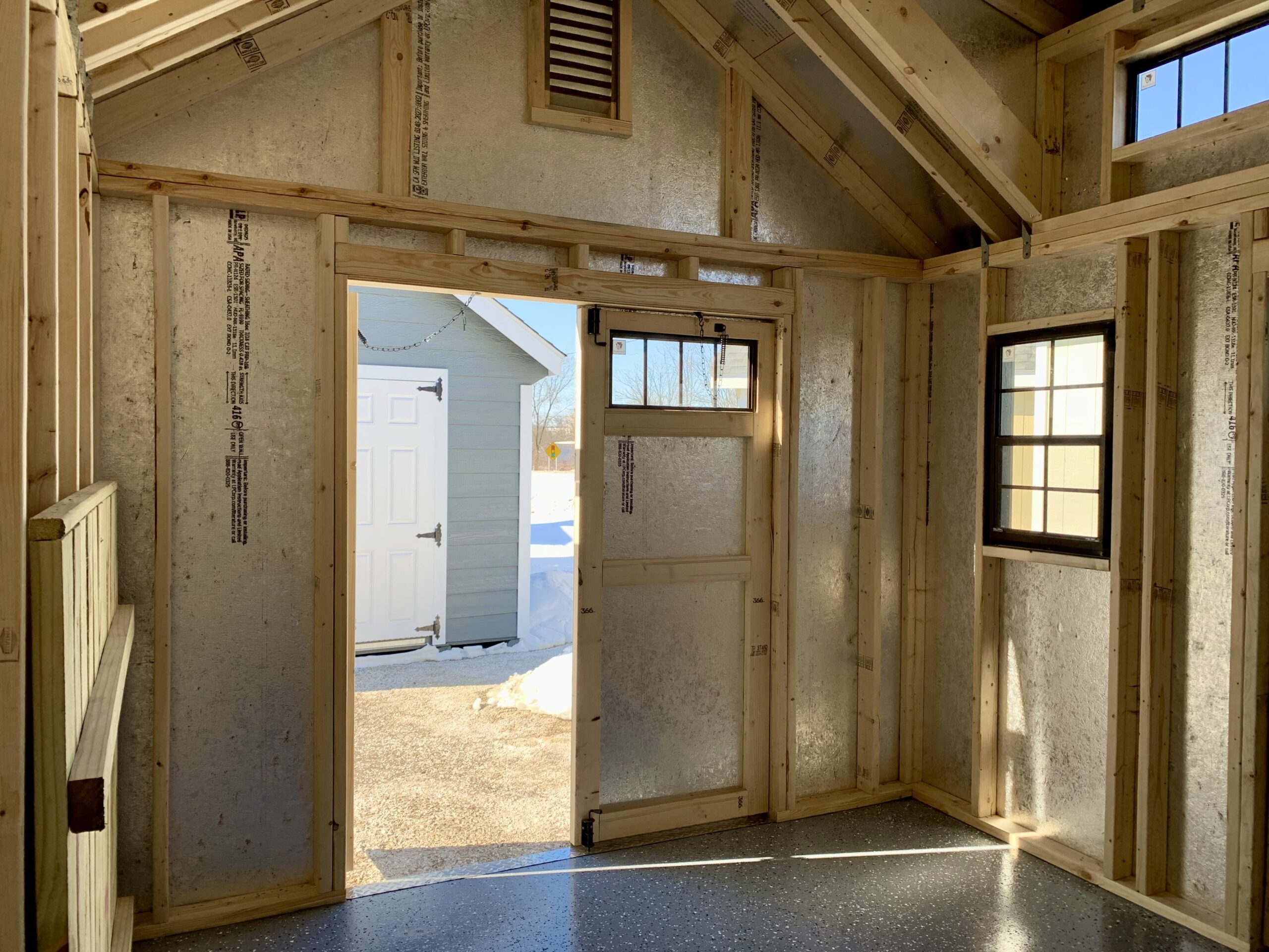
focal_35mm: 26
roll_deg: -0.4
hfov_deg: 67.3
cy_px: 476
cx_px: 634
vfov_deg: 53.1
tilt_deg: -0.8
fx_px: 953
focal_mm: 4.25
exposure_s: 1/363
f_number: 1.8
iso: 25
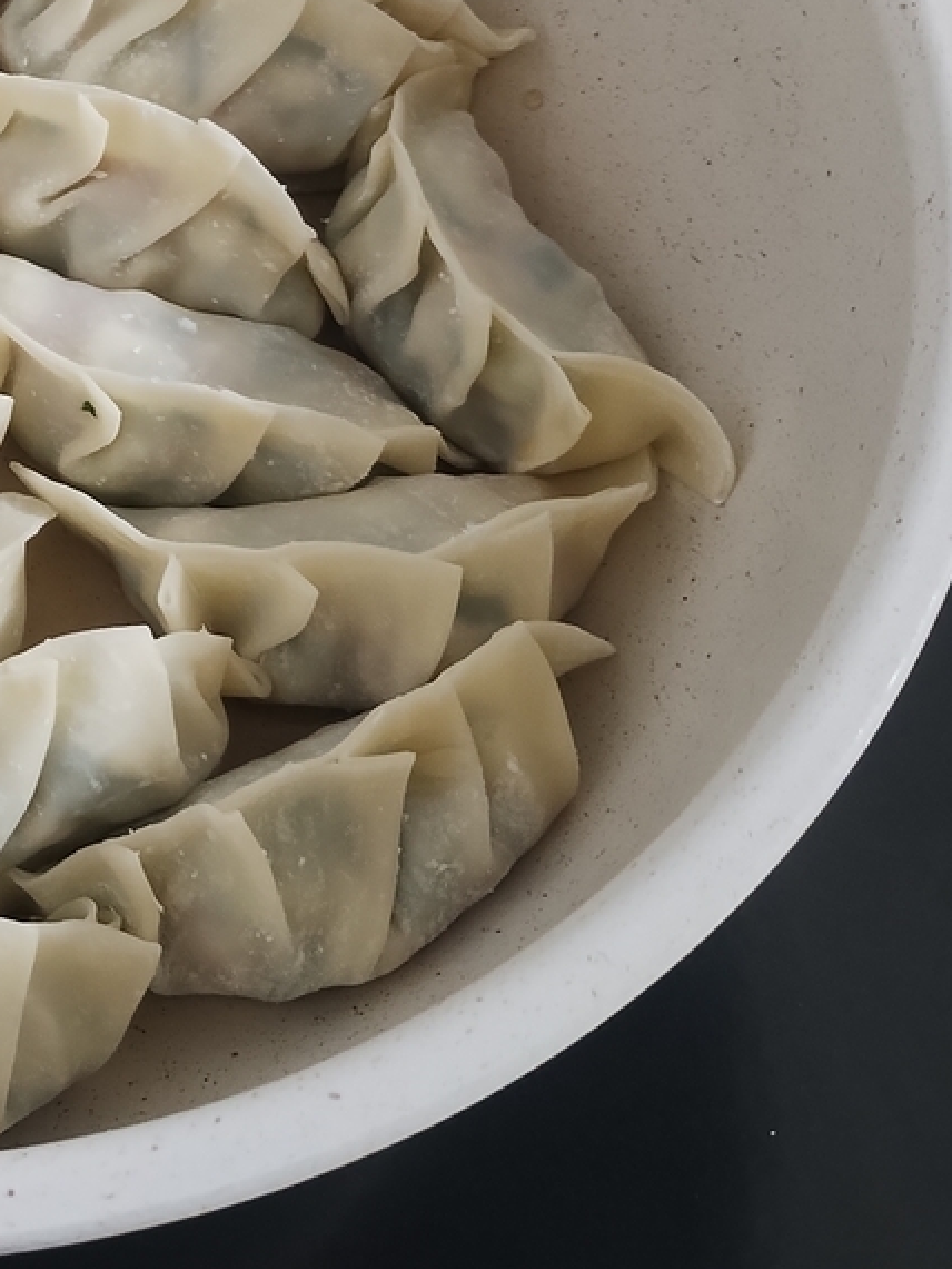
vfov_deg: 32.0
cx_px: -309
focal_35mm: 59
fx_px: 2162
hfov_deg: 22.1
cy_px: 292
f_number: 1.8
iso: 1706
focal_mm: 4.27
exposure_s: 1/30
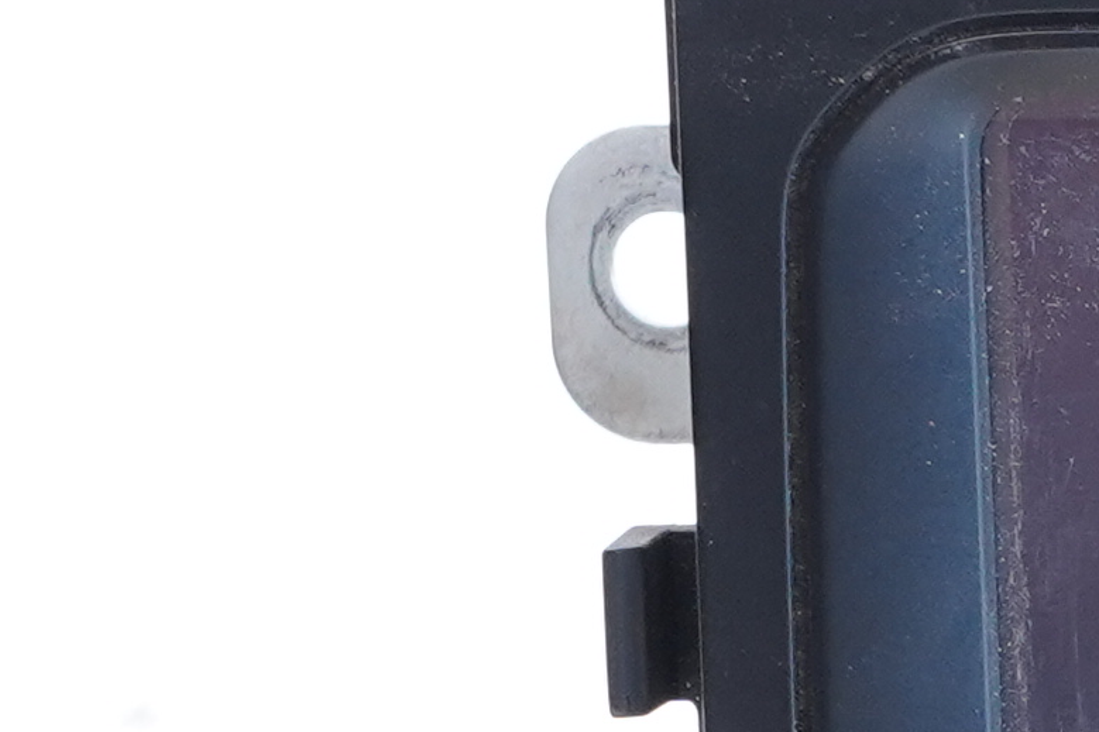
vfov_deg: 4.7
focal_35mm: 293
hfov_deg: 6.8
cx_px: 2250
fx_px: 8942
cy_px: 1107
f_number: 8
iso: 1600
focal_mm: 39
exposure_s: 1/40
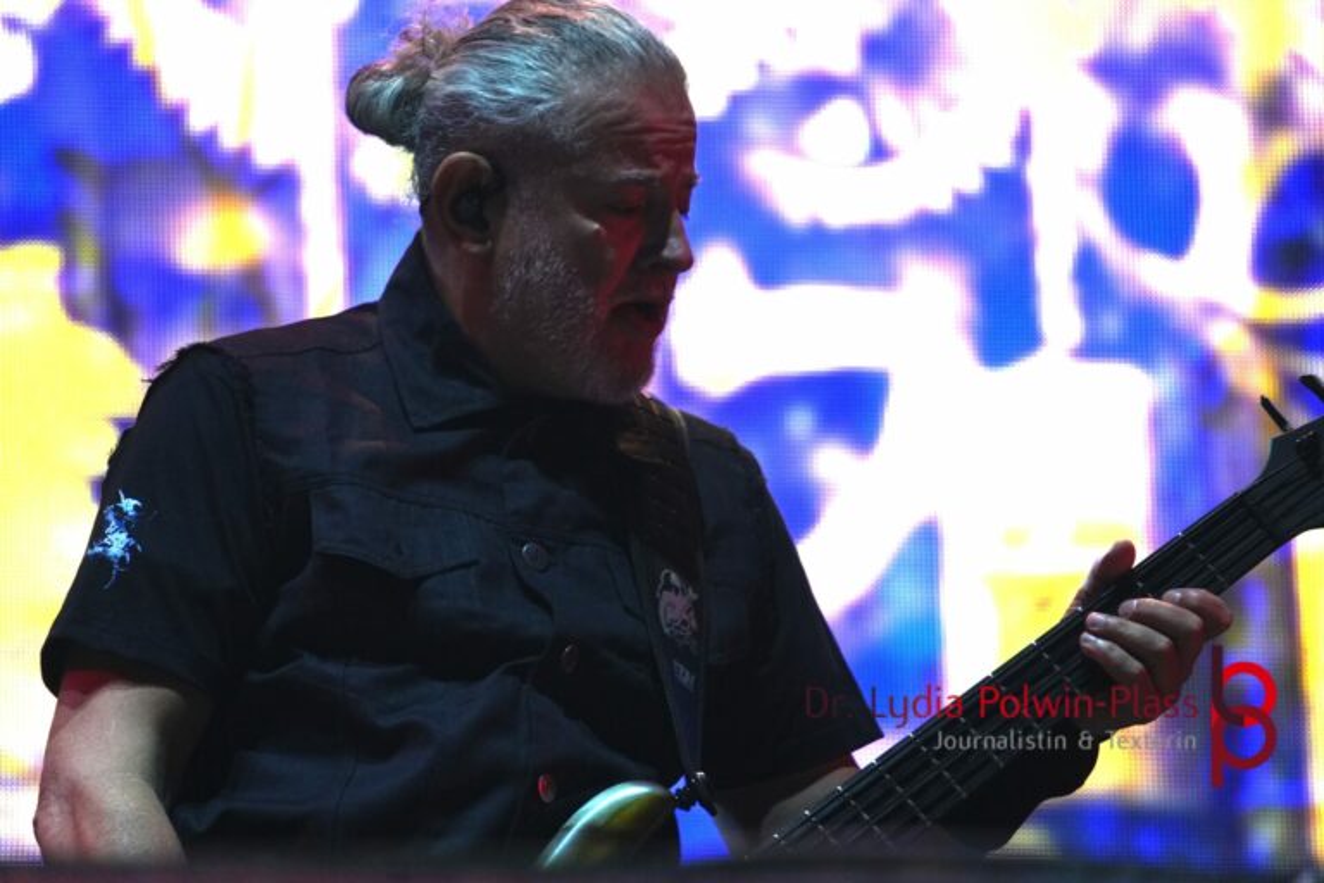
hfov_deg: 6.2
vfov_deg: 4.1
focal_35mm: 334
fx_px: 12301
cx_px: 662
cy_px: 442
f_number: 6.3
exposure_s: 1/400
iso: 1250
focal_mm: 223
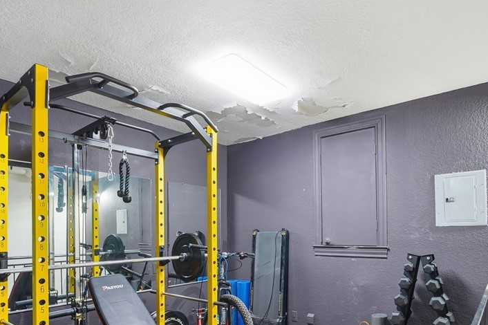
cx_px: 286
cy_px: 235
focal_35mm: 20
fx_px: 271
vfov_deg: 59.3
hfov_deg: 83.2
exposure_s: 1/13
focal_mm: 9
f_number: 6.3
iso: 200
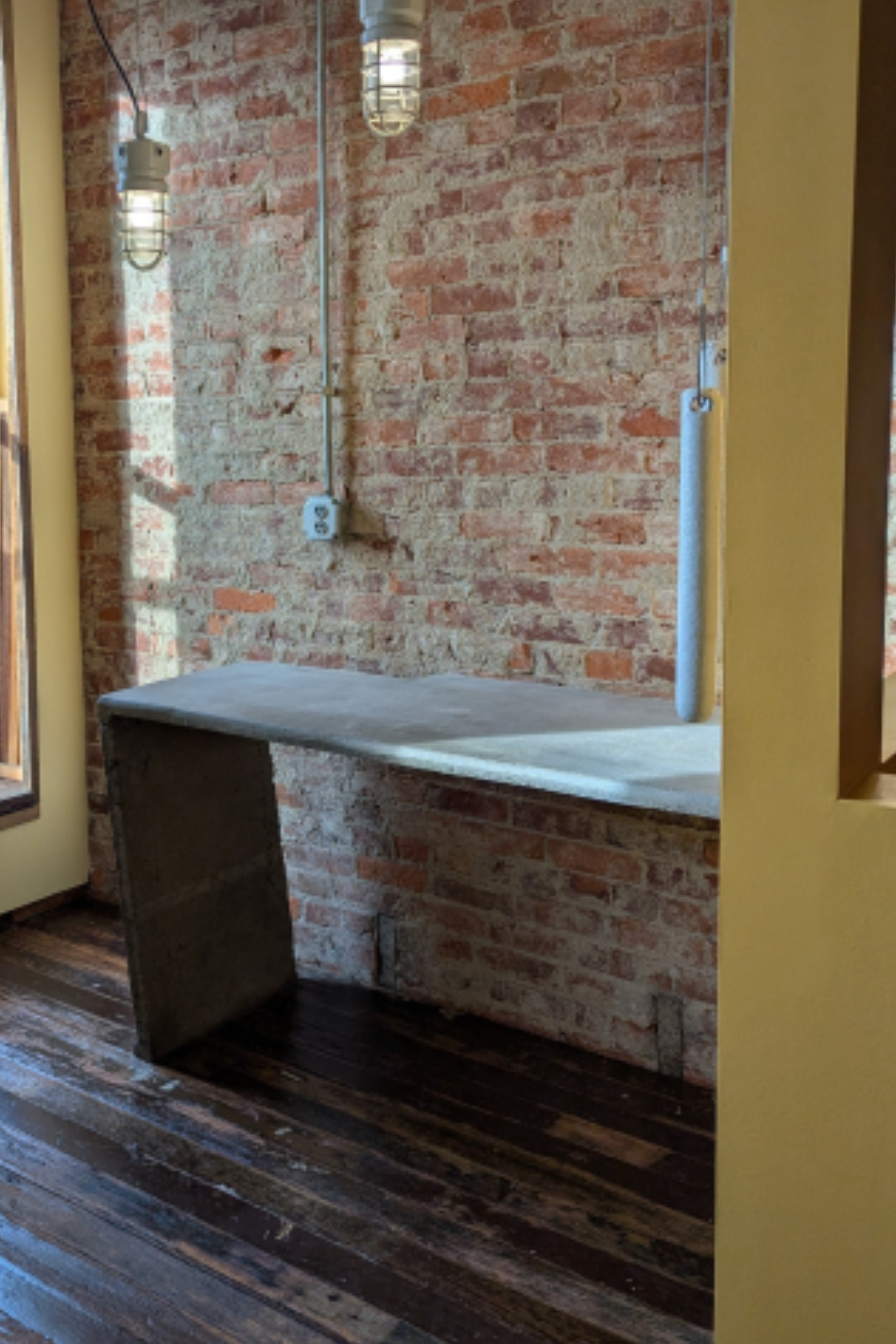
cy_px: 590
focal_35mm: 35
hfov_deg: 37.4
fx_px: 1307
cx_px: 295
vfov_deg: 54.3
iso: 45
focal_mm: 6.81
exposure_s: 1/260
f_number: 1.85
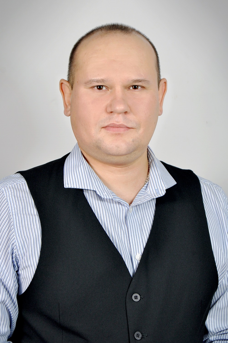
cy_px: 172
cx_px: 114
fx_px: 686
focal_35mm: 72
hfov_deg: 18.9
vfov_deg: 28.1
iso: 320
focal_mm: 48
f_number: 9
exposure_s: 1/200
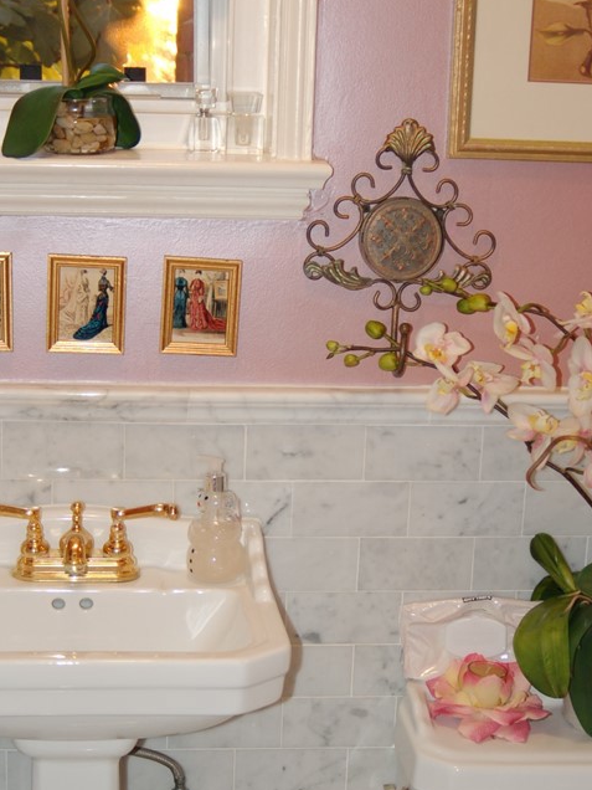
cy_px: 488
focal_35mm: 69
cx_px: 267
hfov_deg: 21.3
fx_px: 1573
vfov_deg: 28.1
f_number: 3.3
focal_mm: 28
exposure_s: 1/60
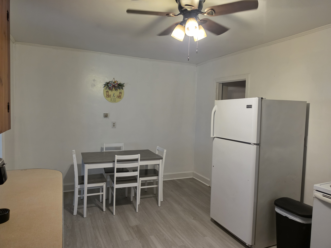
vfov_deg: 58.9
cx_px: 166
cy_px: 124
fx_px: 220
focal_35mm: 23
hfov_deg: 73.9
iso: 320
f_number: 1.4
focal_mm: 6.5
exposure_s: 1/120
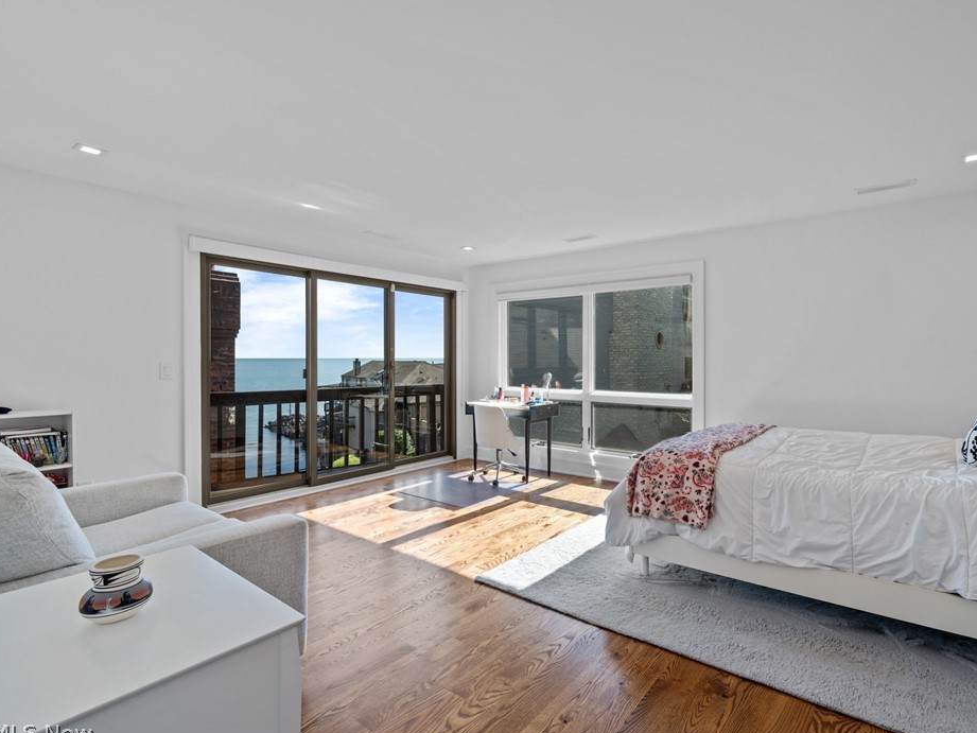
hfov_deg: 90.4
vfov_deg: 74.7
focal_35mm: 17
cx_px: 561
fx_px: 480
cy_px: 366
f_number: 9
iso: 250
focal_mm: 15
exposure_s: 1/40
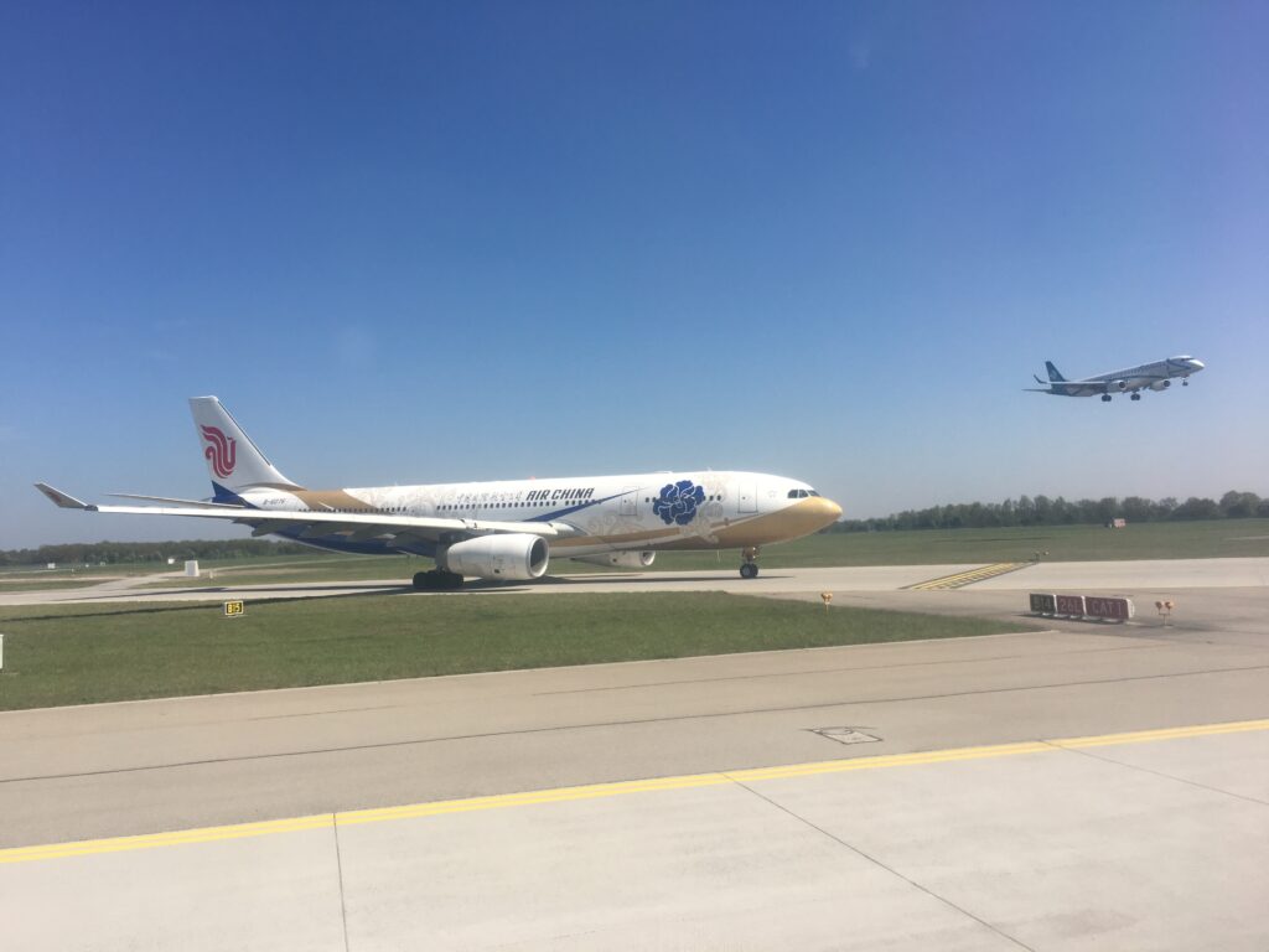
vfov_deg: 48.2
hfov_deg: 61.7
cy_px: 476
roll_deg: +1.8
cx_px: 634
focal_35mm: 29
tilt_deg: +3.0
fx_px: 1063
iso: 25
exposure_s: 1/2024
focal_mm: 4.15
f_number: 2.2
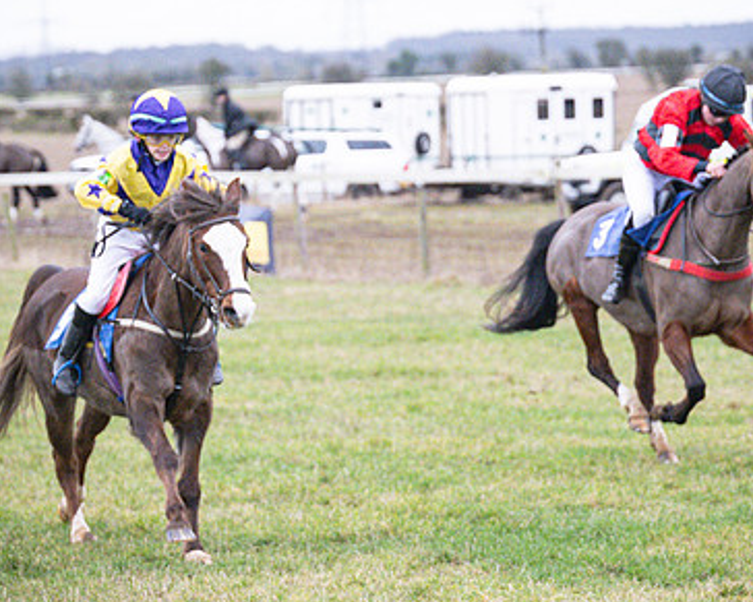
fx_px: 4991
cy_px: 285
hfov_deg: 8.6
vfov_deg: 6.9
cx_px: 280
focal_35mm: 224
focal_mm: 78
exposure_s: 1/1000
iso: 1600
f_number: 2.8
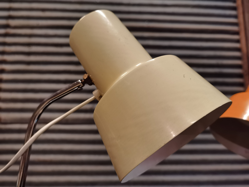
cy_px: 94
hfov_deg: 61.7
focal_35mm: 29
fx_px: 209
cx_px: 124
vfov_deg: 48.2
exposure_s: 1/25
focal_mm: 6.71
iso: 640
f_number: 1.9
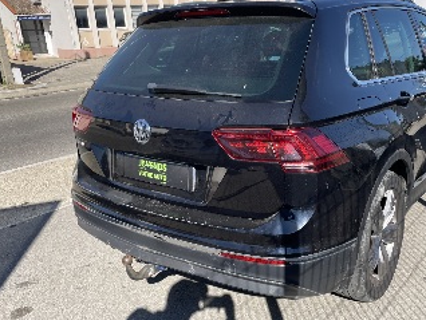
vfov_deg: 41.8
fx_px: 419
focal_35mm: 34
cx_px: 255
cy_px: 167
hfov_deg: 53.6
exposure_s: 1/2092
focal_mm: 4.2
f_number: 1.6
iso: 32
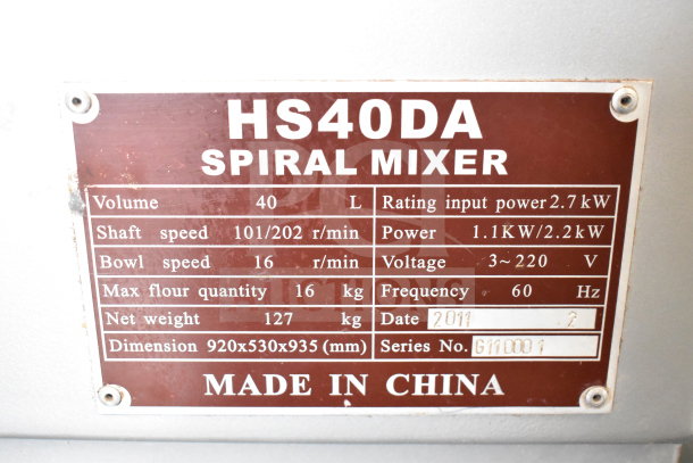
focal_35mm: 44
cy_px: 232
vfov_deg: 30.9
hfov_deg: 45.0
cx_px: 346
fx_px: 838
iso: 6400
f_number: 5
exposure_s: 1/100
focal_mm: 29
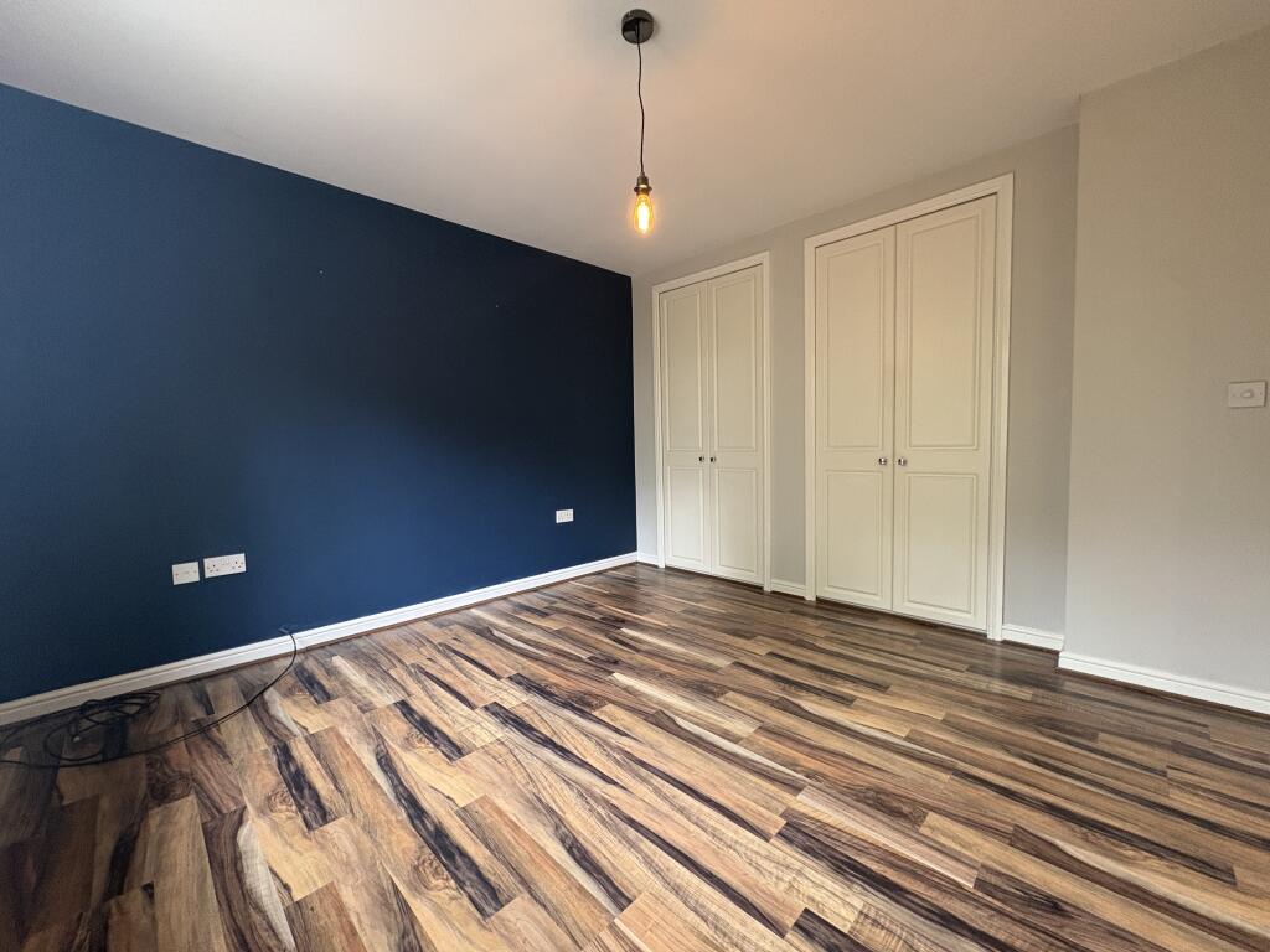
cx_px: 635
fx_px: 514
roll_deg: +1.4
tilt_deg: -4.0
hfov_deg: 102.1
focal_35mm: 14
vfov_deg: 85.7
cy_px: 476
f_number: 2.2
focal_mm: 2.22
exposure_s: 1/50
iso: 320
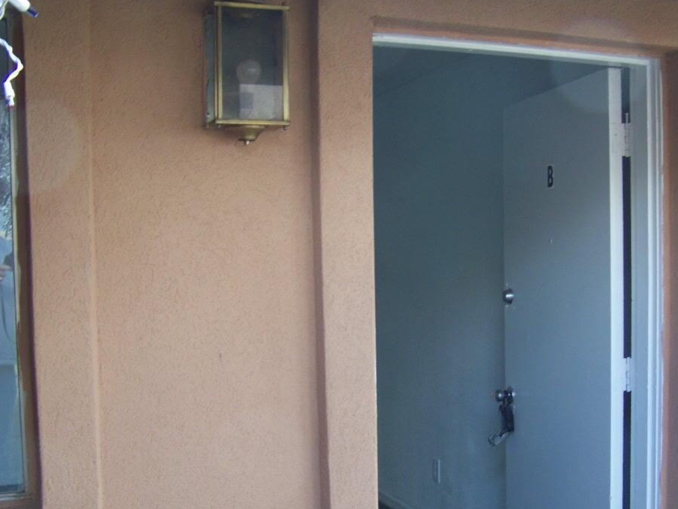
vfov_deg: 28.4
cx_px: 470
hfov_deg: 37.0
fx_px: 999
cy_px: 335
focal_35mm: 51
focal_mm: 5.85
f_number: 2.8
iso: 69
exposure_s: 1/30
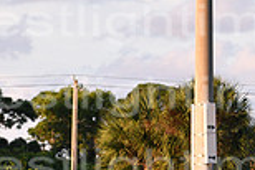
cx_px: 176
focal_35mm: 395
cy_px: 133
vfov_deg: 3.5
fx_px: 2800
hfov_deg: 5.2
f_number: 4
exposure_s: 1/1250
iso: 400
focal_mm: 70
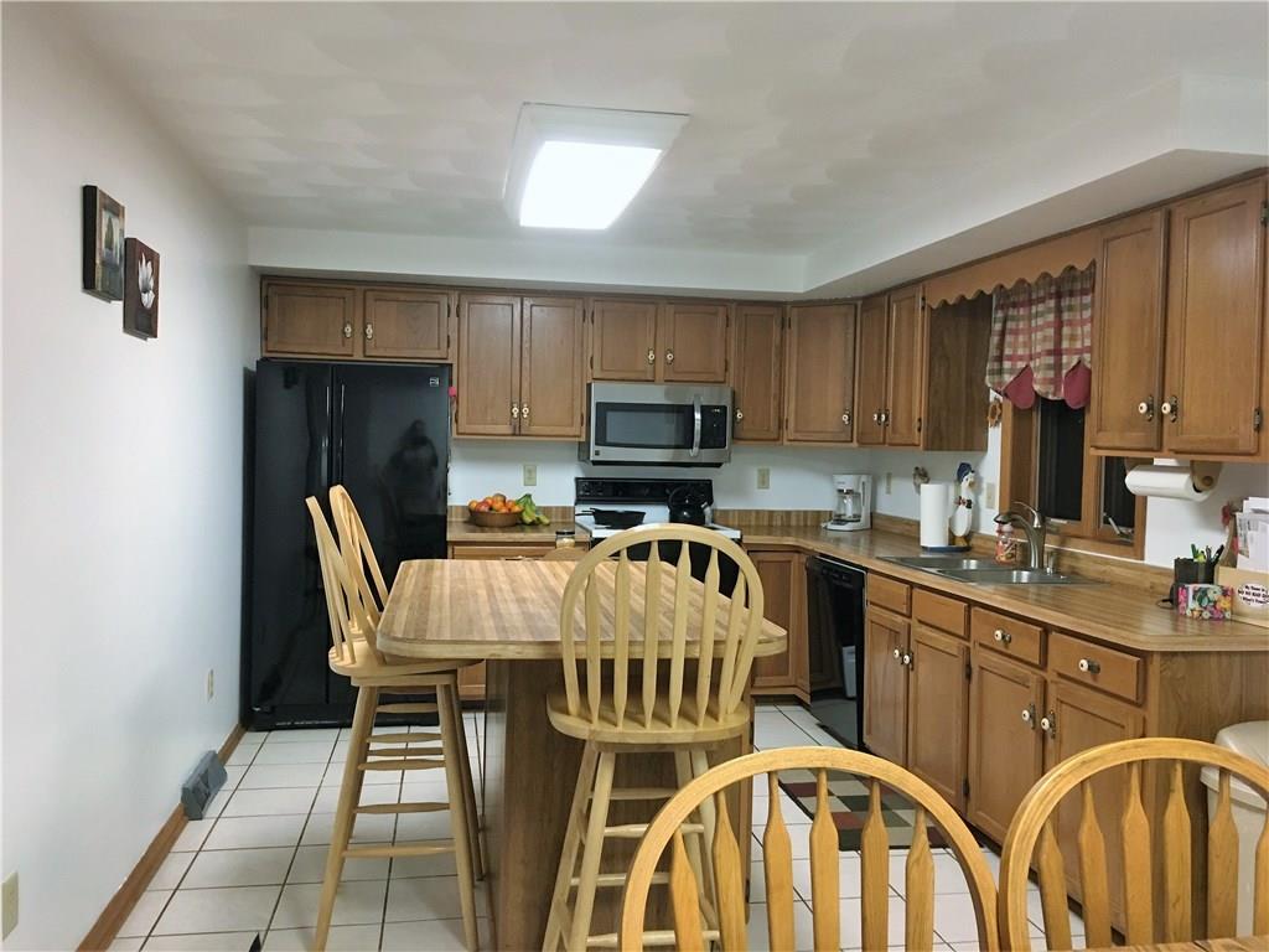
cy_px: 476
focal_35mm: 29
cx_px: 634
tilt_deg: -2.4
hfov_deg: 61.7
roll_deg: -1.5
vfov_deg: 48.2
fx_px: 1063
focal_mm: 4.15
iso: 125
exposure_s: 1/30
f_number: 2.2
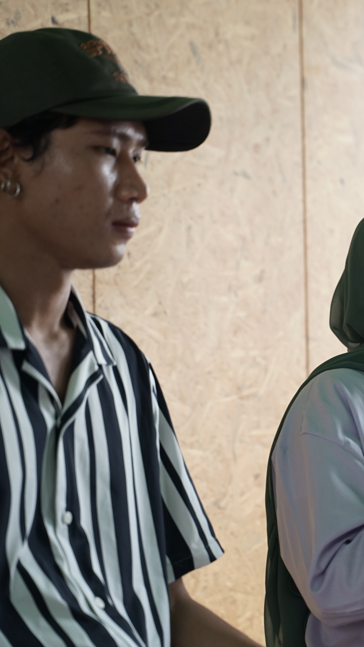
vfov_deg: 18.2
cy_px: 323
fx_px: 2025
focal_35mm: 118
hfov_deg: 10.1
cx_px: 422
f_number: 3.5
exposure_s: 1/100
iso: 640
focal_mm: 75
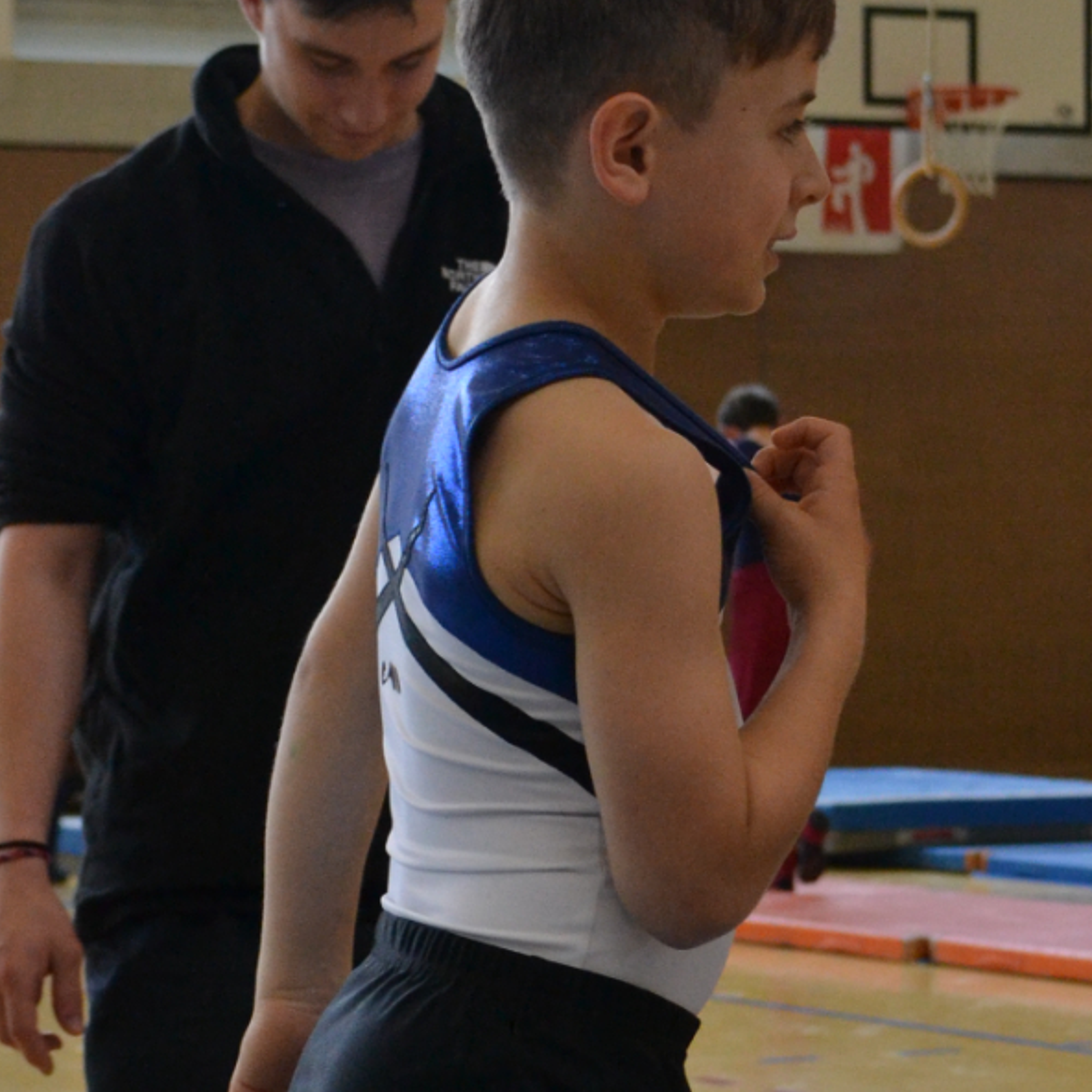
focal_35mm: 150
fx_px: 5354
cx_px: 462
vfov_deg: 11.6
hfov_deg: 11.6
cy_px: 552
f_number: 5
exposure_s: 1/500
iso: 1100
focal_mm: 34
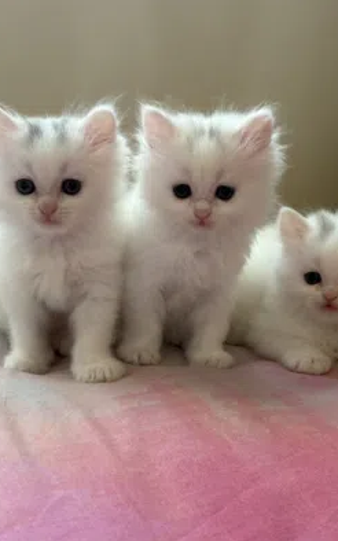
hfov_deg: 23.1
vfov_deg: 36.3
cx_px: 191
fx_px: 826
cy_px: 269
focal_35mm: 56
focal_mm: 5.96
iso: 160
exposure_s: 1/60
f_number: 1.6
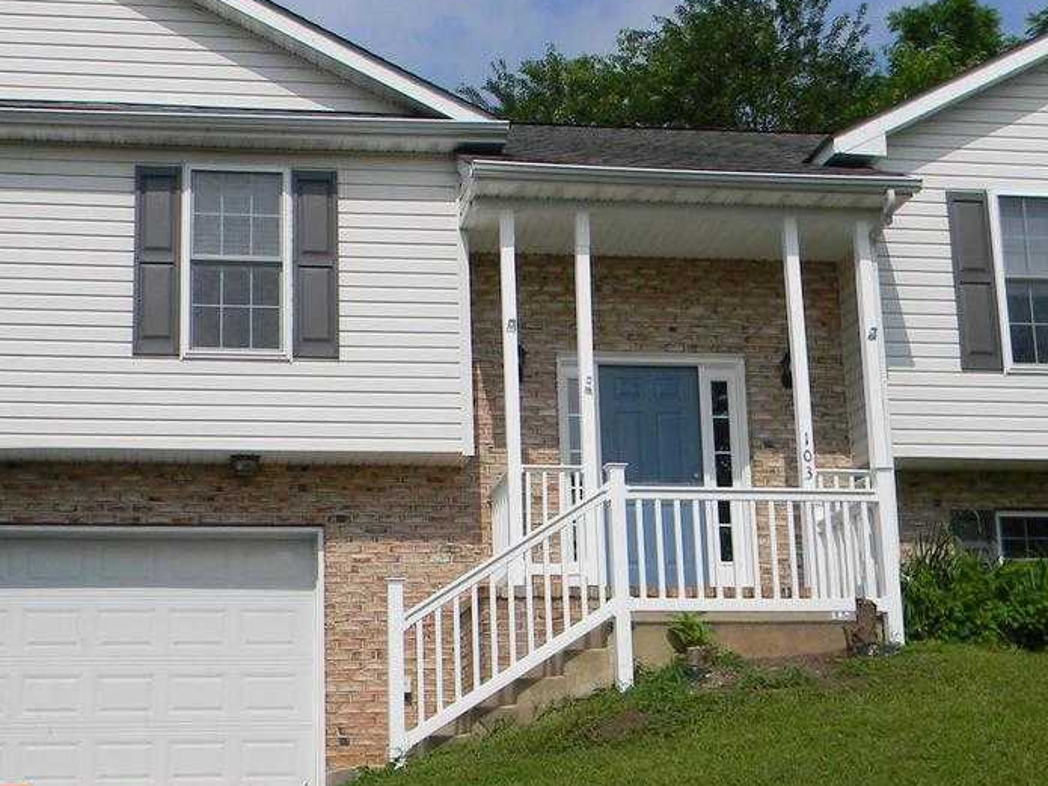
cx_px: 409
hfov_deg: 33.1
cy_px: 504
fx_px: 1756
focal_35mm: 58
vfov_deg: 25.1
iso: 80
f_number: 7
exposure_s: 1/545
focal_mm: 5
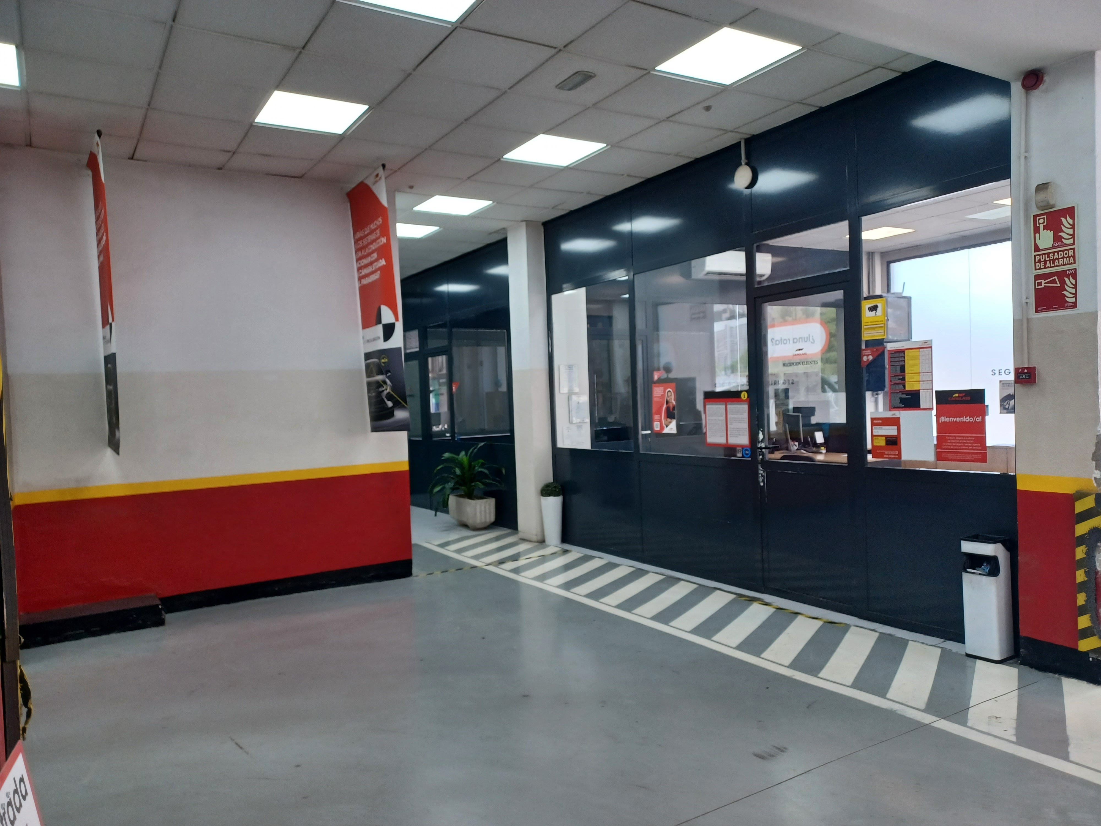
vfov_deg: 54.9
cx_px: 550
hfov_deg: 69.4
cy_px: 413
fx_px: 795
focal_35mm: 25
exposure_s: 1/50
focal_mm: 4.6
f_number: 1.8
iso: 100
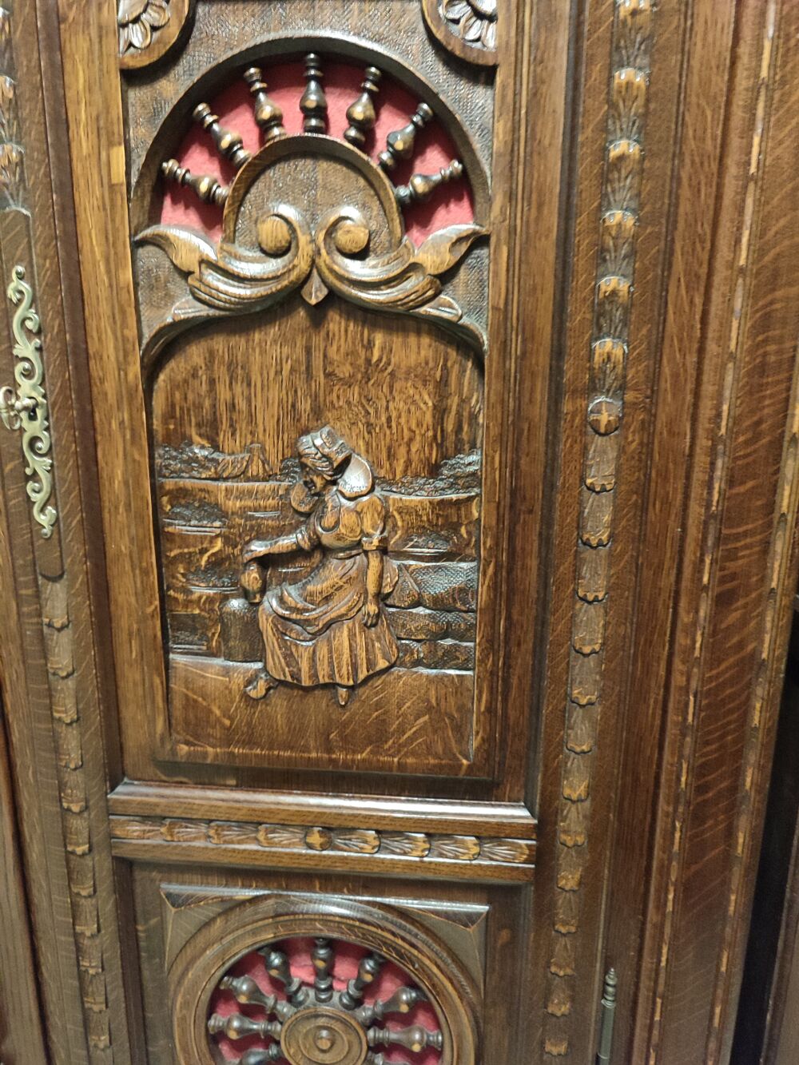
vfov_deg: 69.4
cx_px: 400
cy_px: 532
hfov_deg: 54.9
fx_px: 769
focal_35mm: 25
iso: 2871
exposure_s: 1/17
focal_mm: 6.04
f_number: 1.9
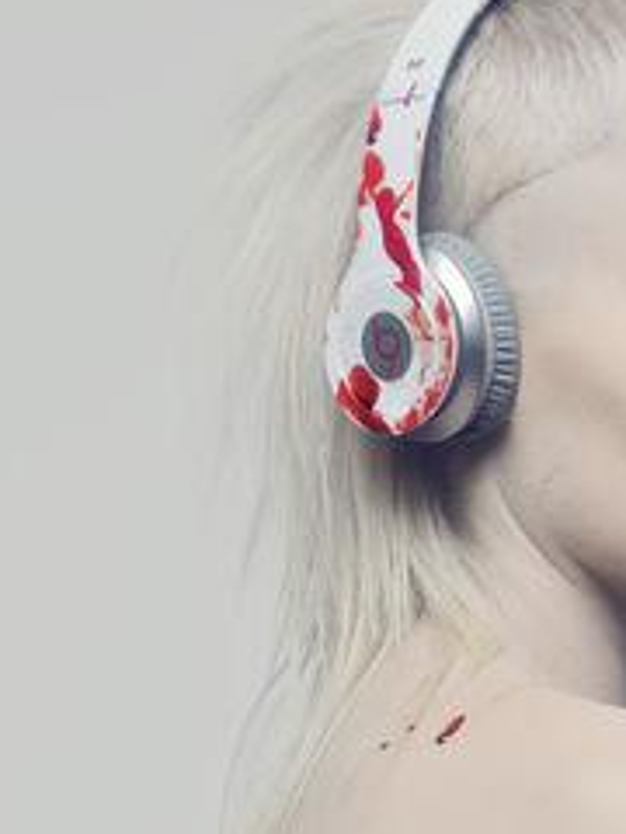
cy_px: 497
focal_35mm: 208
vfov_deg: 9.5
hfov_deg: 7.1
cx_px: 718
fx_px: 5015
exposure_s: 1/160
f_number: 9
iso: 100
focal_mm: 105
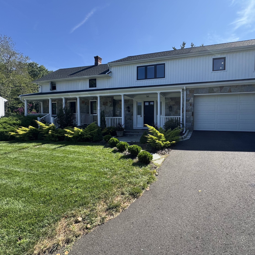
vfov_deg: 84.0
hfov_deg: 82.4
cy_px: 125
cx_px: 159
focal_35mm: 17
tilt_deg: -2.5
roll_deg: -0.2
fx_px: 142
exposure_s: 1/636
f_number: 2.2
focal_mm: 2.22
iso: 40
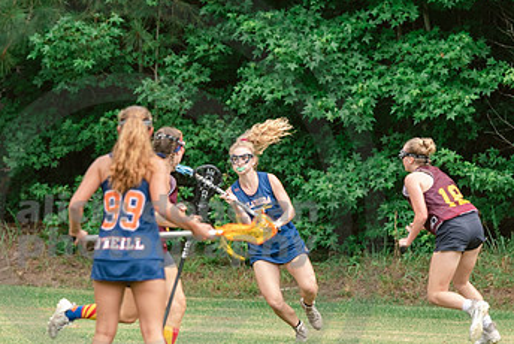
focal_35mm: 768
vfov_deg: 1.8
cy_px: 260
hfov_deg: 2.7
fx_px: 10974
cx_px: 201
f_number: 4
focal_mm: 200
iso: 250
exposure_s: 1/1000
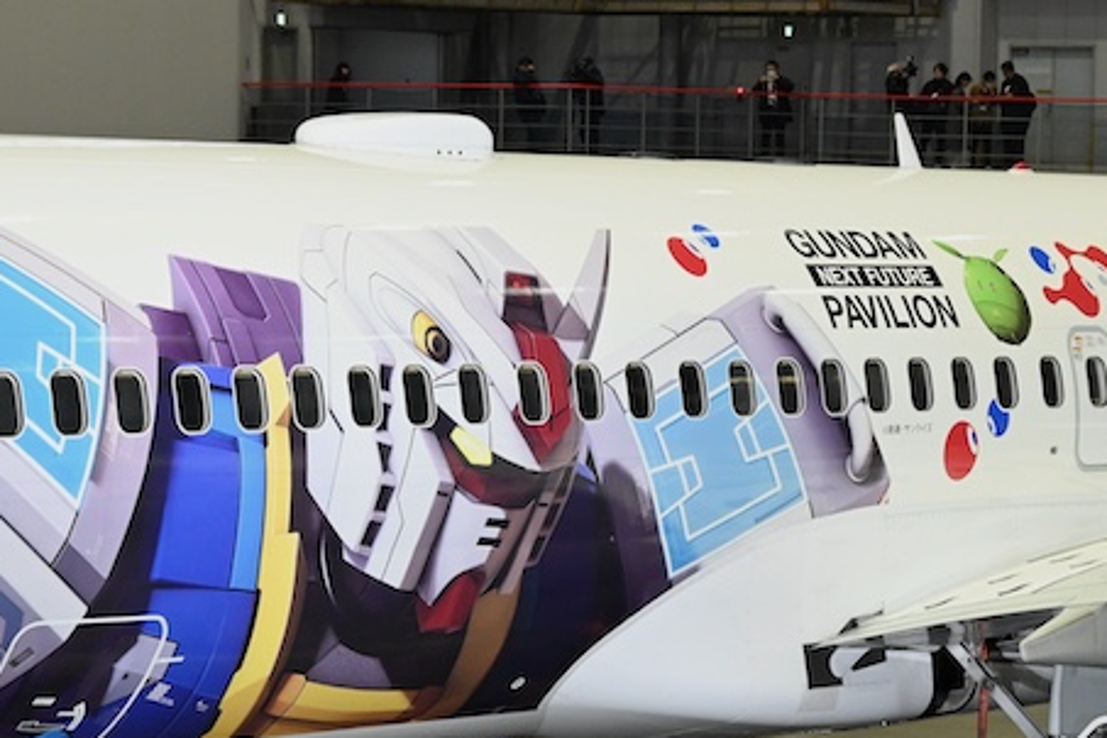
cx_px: 814
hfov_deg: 13.7
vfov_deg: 9.2
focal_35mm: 149
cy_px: 484
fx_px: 4581
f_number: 6
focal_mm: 75
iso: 3200
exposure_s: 1/125
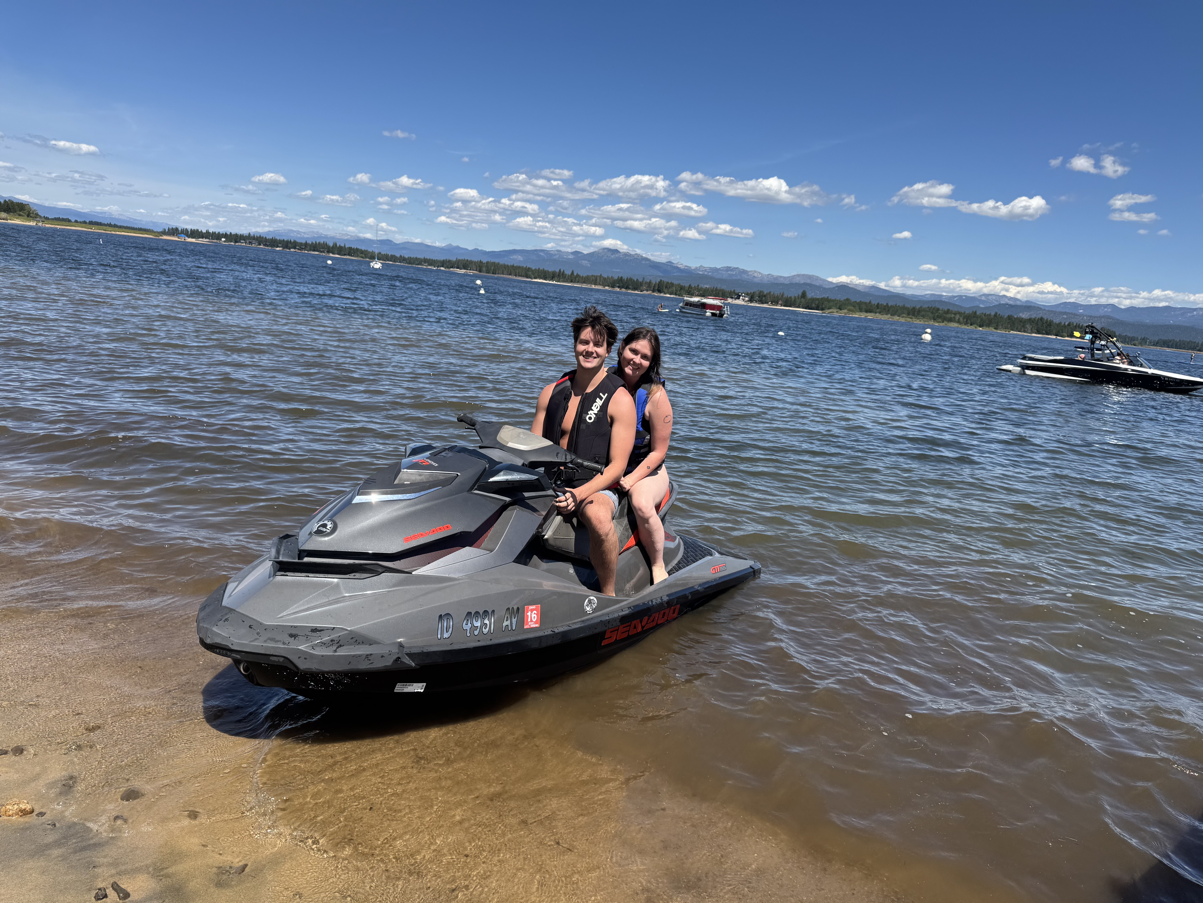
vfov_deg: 56.8
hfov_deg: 71.6
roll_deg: -5.5
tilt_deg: -10.2
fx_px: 834
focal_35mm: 24
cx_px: 602
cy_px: 452
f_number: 1.78
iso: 80
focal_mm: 6.76
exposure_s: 1/4310
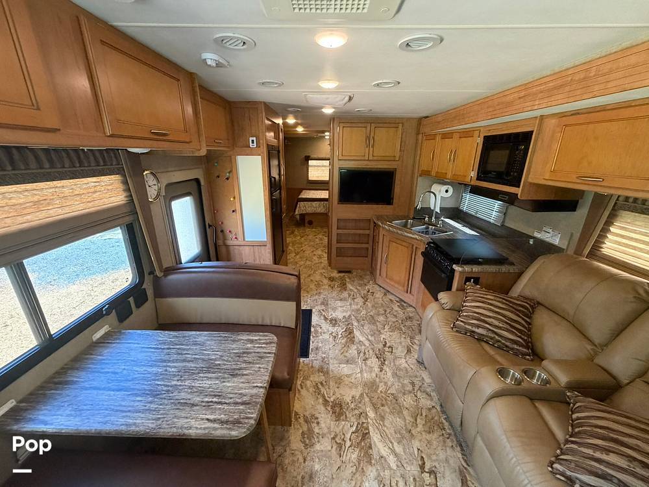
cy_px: 244
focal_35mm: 14
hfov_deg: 102.1
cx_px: 324
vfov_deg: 85.7
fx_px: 262
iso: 400
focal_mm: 2.22
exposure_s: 1/60
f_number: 2.2
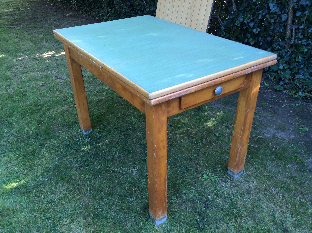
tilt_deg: -31.7
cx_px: 156
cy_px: 116
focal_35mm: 32
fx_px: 288
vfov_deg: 44.1
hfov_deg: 56.9
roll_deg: +1.6
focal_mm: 3.3
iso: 40
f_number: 2.4
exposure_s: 1/50
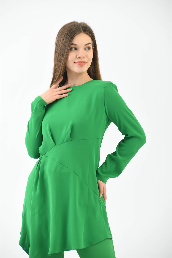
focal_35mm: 200
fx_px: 1433
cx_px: 86
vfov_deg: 10.3
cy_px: 129
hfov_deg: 6.9
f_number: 7.1
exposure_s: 1/160
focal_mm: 200
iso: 100
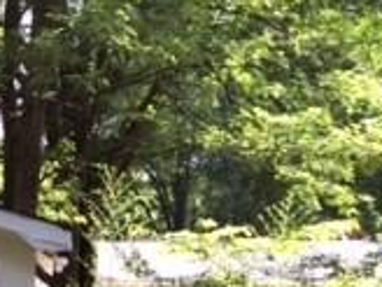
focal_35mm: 113
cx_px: -291
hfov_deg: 15.2
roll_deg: +1.8
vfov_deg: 12.7
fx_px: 1247
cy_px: 366
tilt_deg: -1.6
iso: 32
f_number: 2.2
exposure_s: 1/326
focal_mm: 4.15
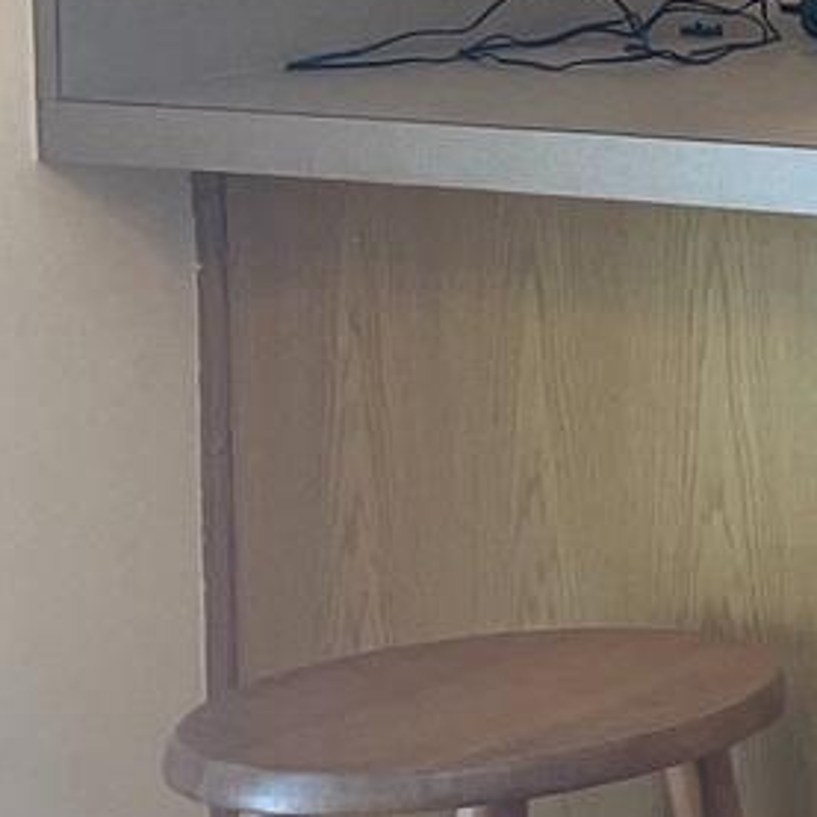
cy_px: -324
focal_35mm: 170
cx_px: 2587
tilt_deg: -2.6
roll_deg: +0.7
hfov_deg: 8.4
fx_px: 4539
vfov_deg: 10.0
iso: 100
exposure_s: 1/120
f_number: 1.6
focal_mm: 5.1
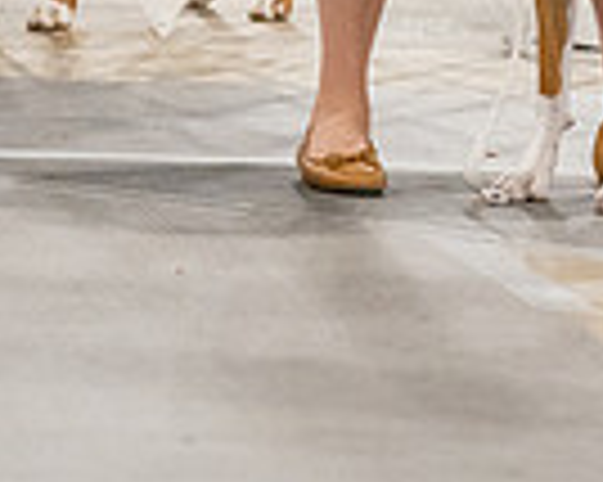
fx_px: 11110
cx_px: 506
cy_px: -514
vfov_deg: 2.5
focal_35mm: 623
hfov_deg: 3.1
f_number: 3.5
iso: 6400
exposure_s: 1/250
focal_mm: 132
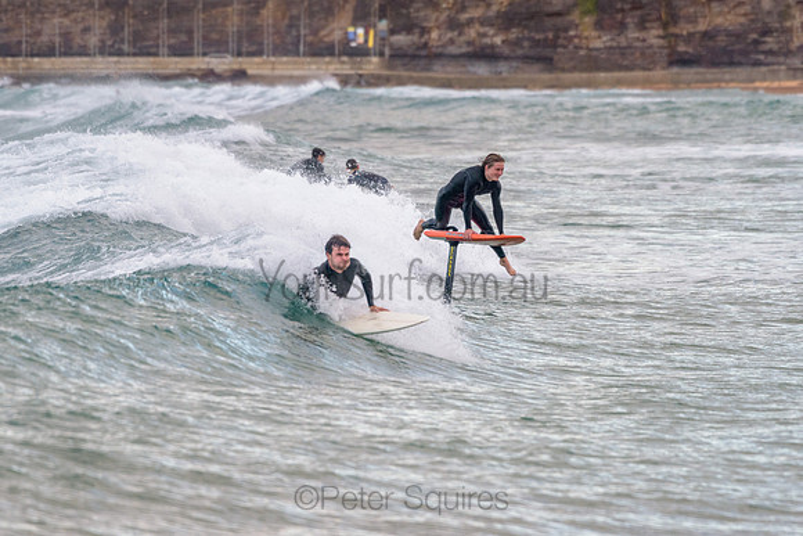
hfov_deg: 4.9
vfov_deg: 3.3
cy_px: 263
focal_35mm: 417
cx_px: 394
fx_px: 9296
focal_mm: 340
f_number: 5.6
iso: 500
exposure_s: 1/500
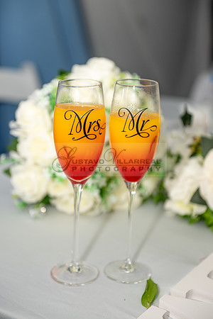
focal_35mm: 62
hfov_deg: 21.9
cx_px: 106
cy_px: 160
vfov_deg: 32.4
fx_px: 550
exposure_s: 1/125
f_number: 3.5
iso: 250
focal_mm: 62
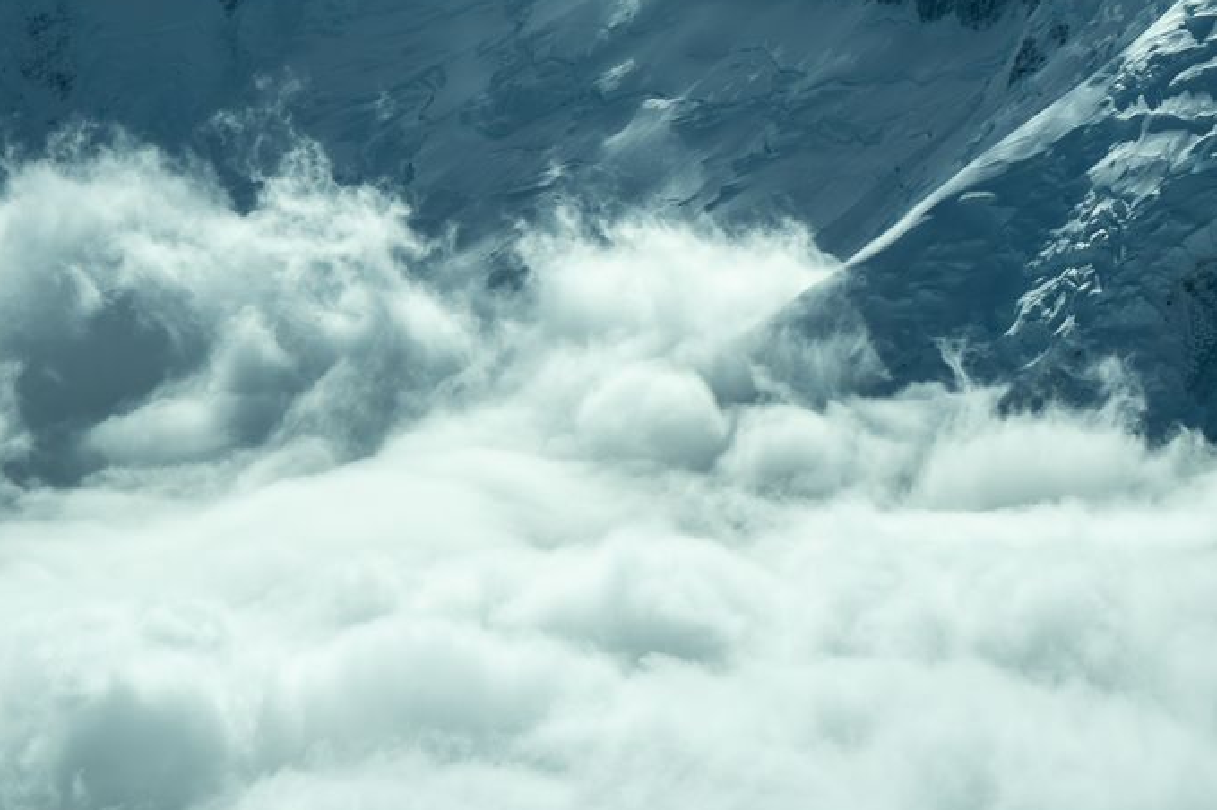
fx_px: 4460
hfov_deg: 15.5
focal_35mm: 132
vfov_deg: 10.3
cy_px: 53
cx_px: 651
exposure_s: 1/1600
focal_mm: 70
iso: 500
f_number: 8
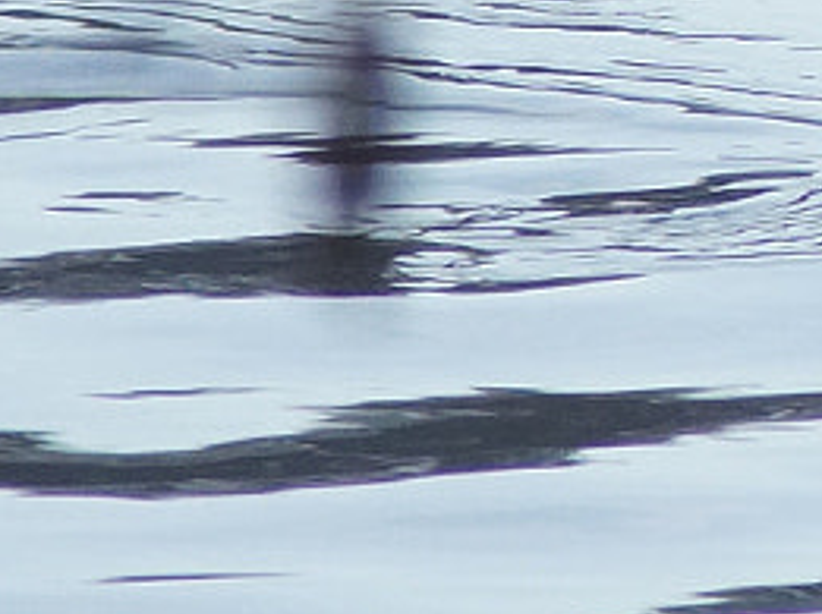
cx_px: 1527
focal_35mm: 2655
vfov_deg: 0.6
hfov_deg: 0.7
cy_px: -521
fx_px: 62959
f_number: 11
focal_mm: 300
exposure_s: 1/1600
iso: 800
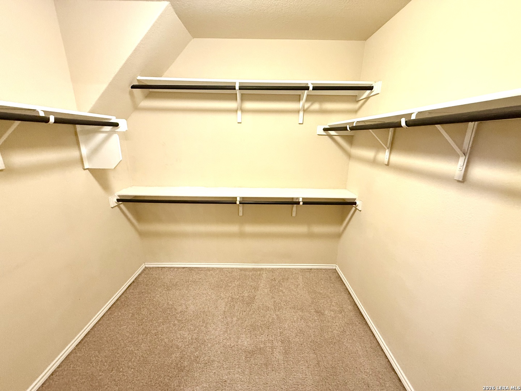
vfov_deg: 85.7
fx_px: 211
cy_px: 196
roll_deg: -1.1
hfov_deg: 102.1
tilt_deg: -14.6
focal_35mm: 14
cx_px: 260
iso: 500
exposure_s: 1/60
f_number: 2.2
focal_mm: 2.22
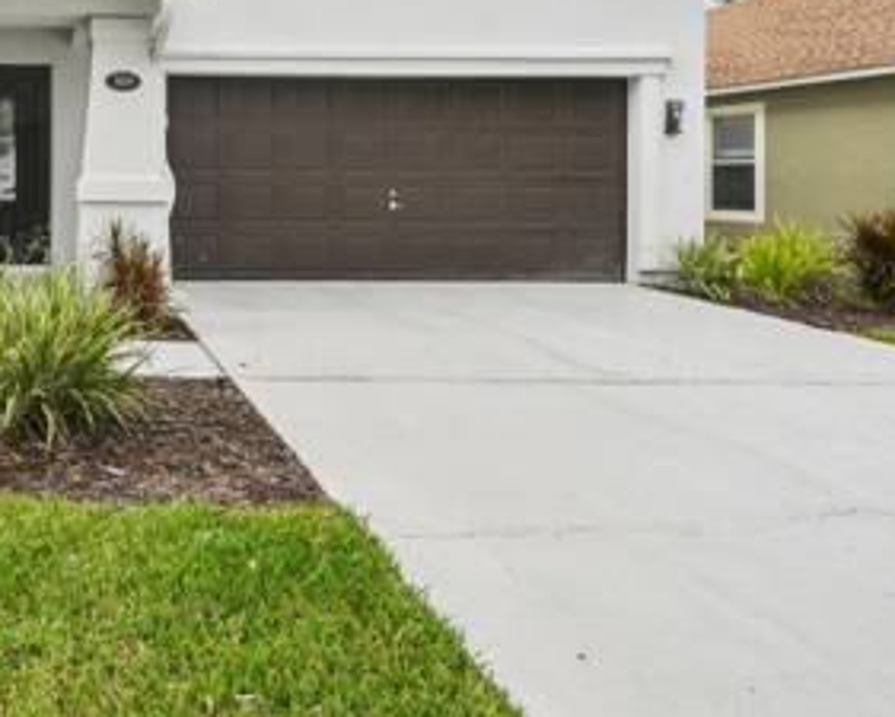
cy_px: 175
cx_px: 16
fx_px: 848
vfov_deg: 44.2
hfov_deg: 47.1
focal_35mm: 32
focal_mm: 10
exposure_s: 1/500
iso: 800
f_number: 8
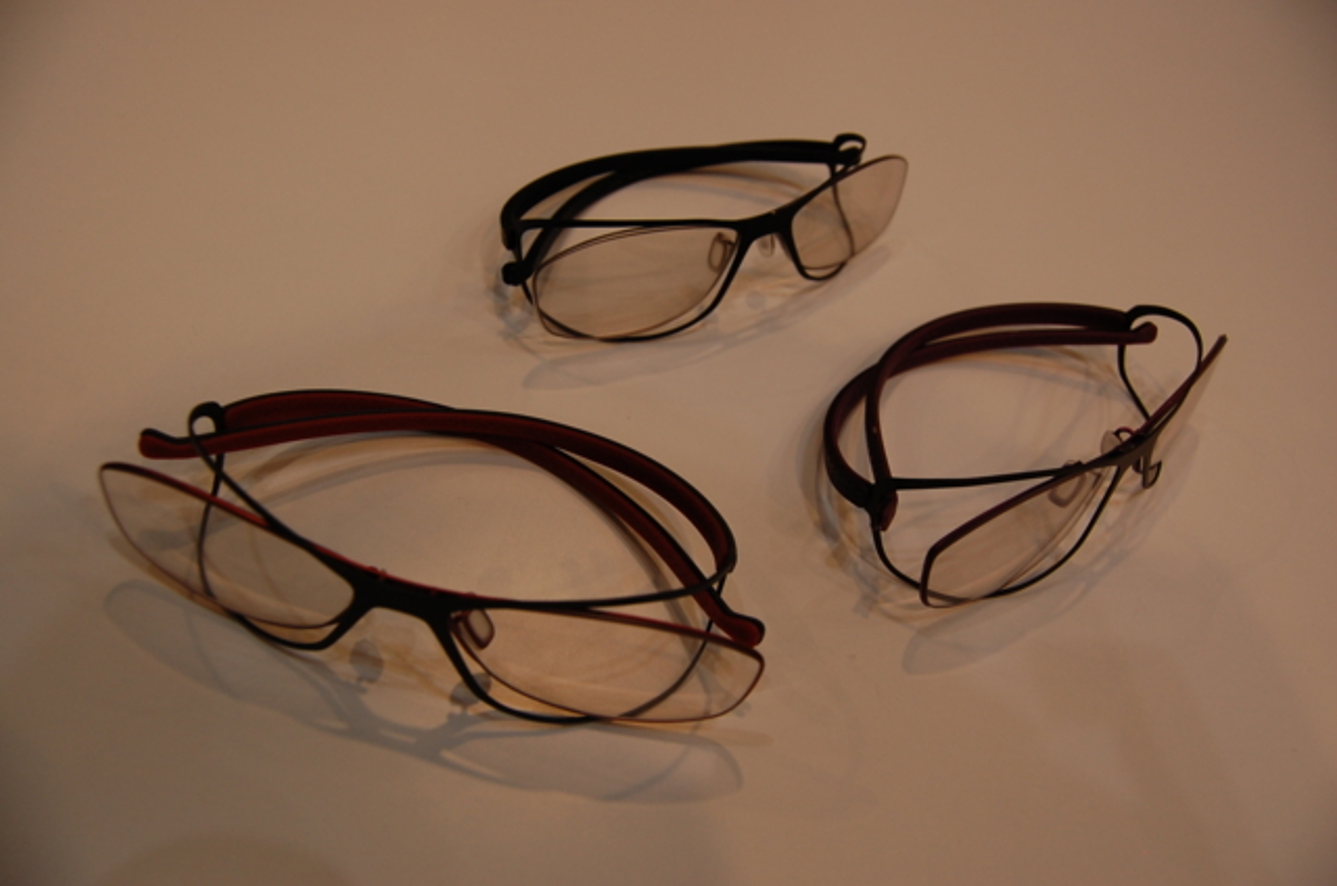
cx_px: 668
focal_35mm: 27
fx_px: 1001
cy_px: 443
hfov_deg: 67.5
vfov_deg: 47.7
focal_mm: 18
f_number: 5
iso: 400
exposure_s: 1/100
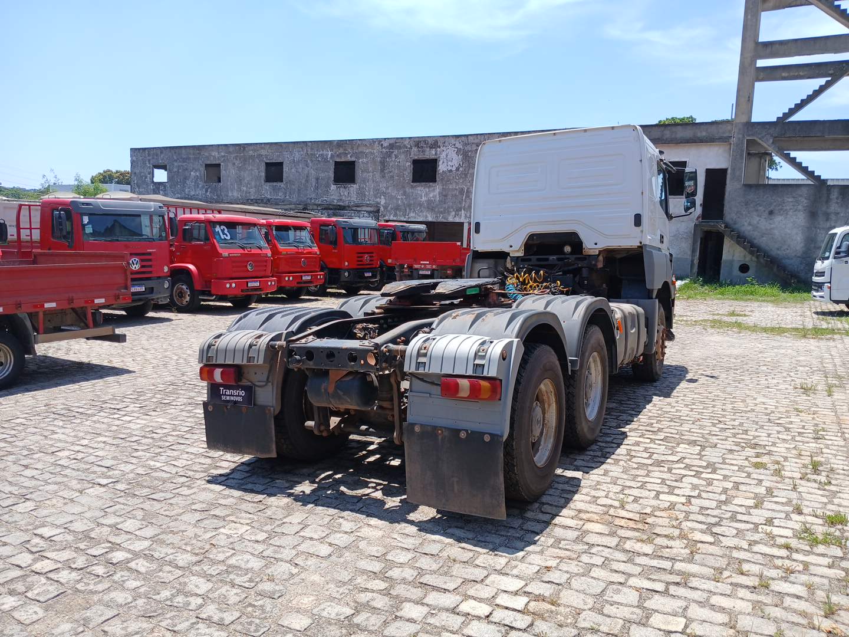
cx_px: 424
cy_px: 318
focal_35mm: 26
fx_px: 638
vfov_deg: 53.1
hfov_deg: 67.3
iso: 20
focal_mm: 3.98
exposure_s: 1/352
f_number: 1.8
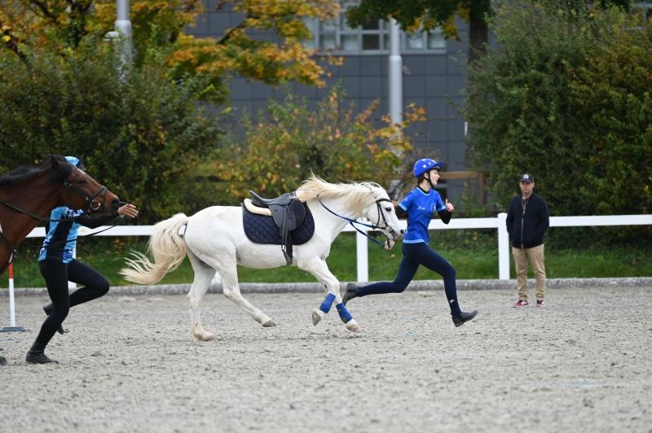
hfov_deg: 8.2
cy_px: 216
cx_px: 326
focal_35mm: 250
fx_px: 4524
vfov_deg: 5.5
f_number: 5
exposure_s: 1/800
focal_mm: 250
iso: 640
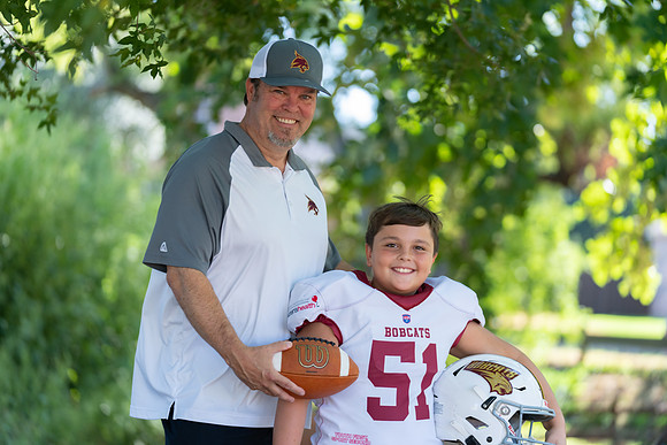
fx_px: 2372
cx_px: 334
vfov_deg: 10.7
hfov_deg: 16.0
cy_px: 222
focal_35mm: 128
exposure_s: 1/320
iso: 200
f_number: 2.8
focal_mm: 128
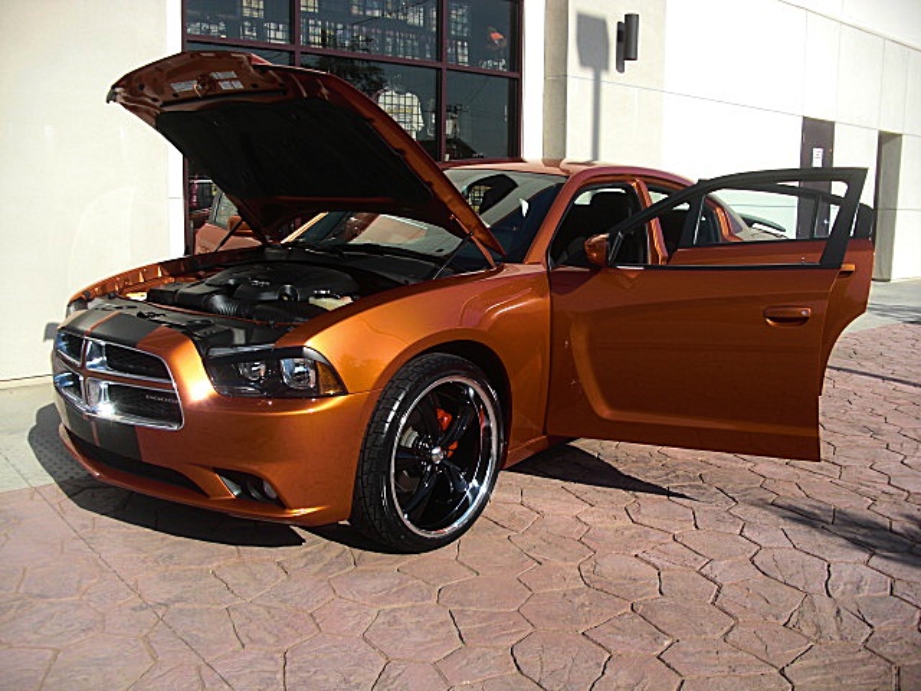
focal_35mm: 36
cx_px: 460
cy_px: 346
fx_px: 958
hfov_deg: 51.4
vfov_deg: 39.7
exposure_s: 1/800
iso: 50
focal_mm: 6.3
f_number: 2.8
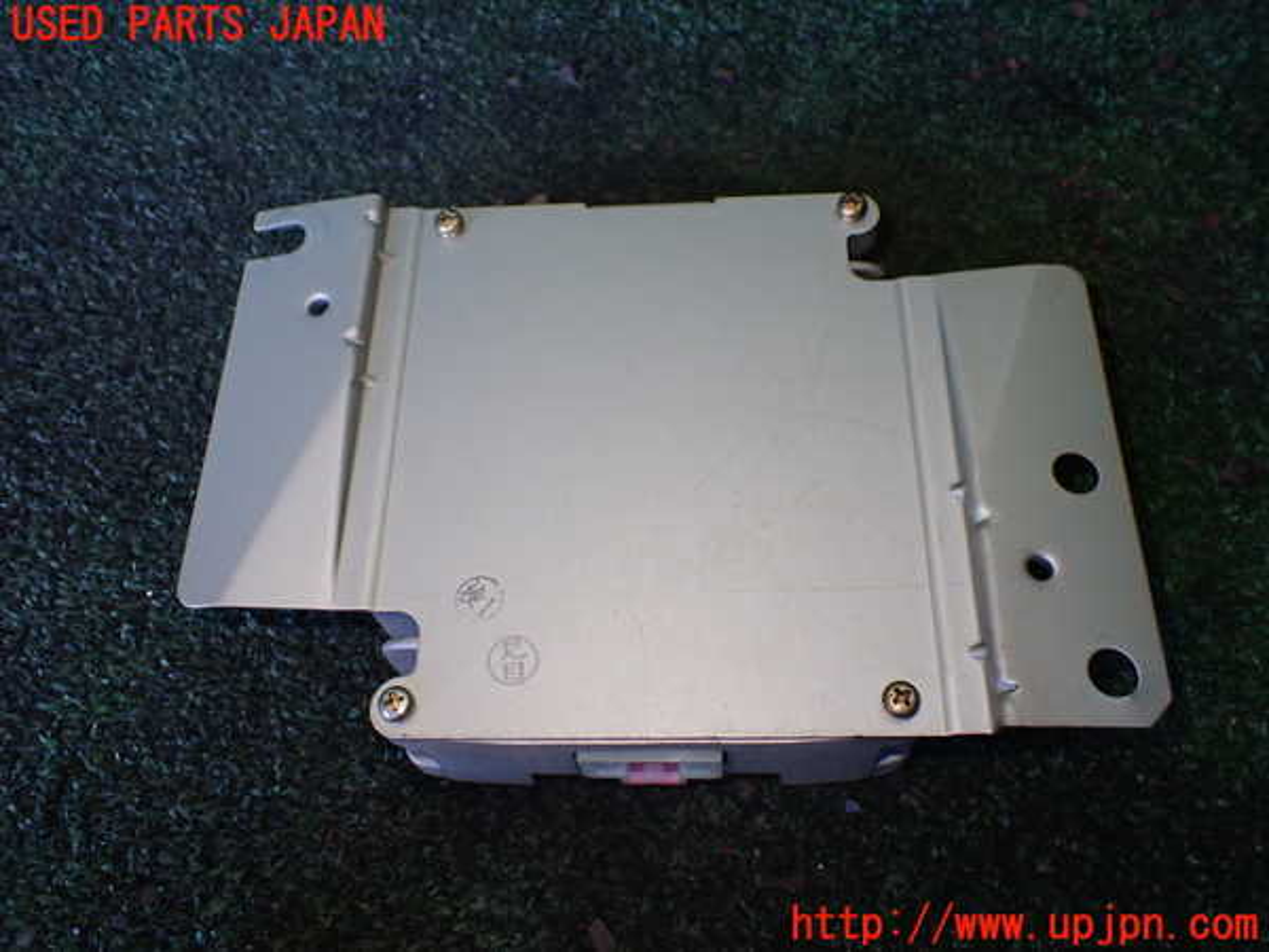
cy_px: 476
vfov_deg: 46.8
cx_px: 634
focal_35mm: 30
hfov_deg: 60.0
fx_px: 1100
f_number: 2.3
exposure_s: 1/125
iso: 500
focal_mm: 5.4
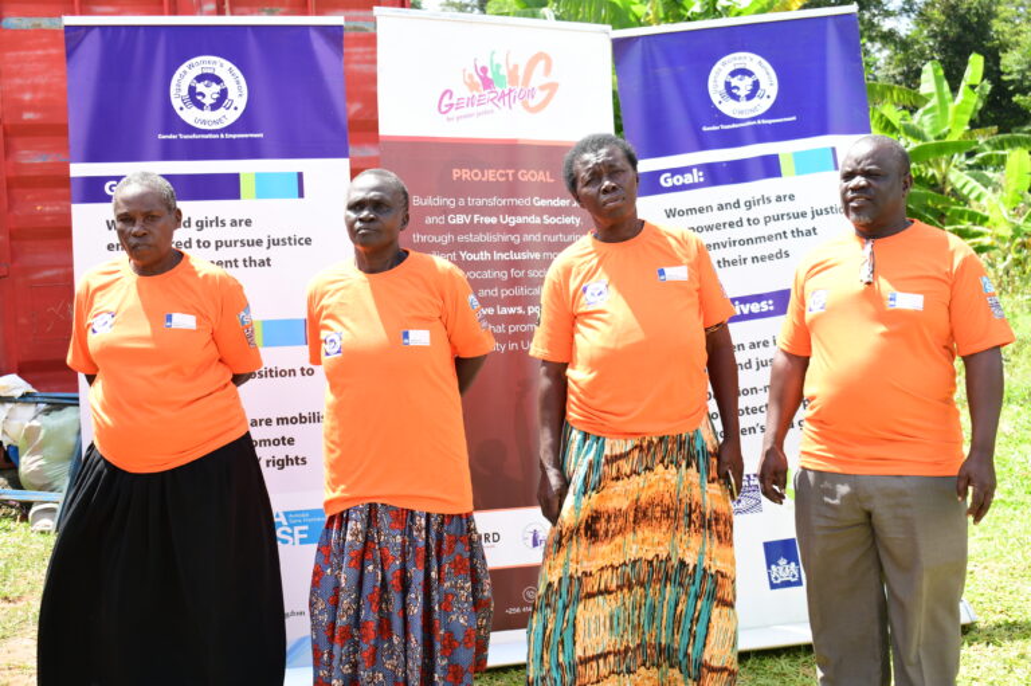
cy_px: 343
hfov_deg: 41.1
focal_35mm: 48
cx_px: 516
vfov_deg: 28.0
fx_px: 1374
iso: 250
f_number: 5.6
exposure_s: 1/320
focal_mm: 32
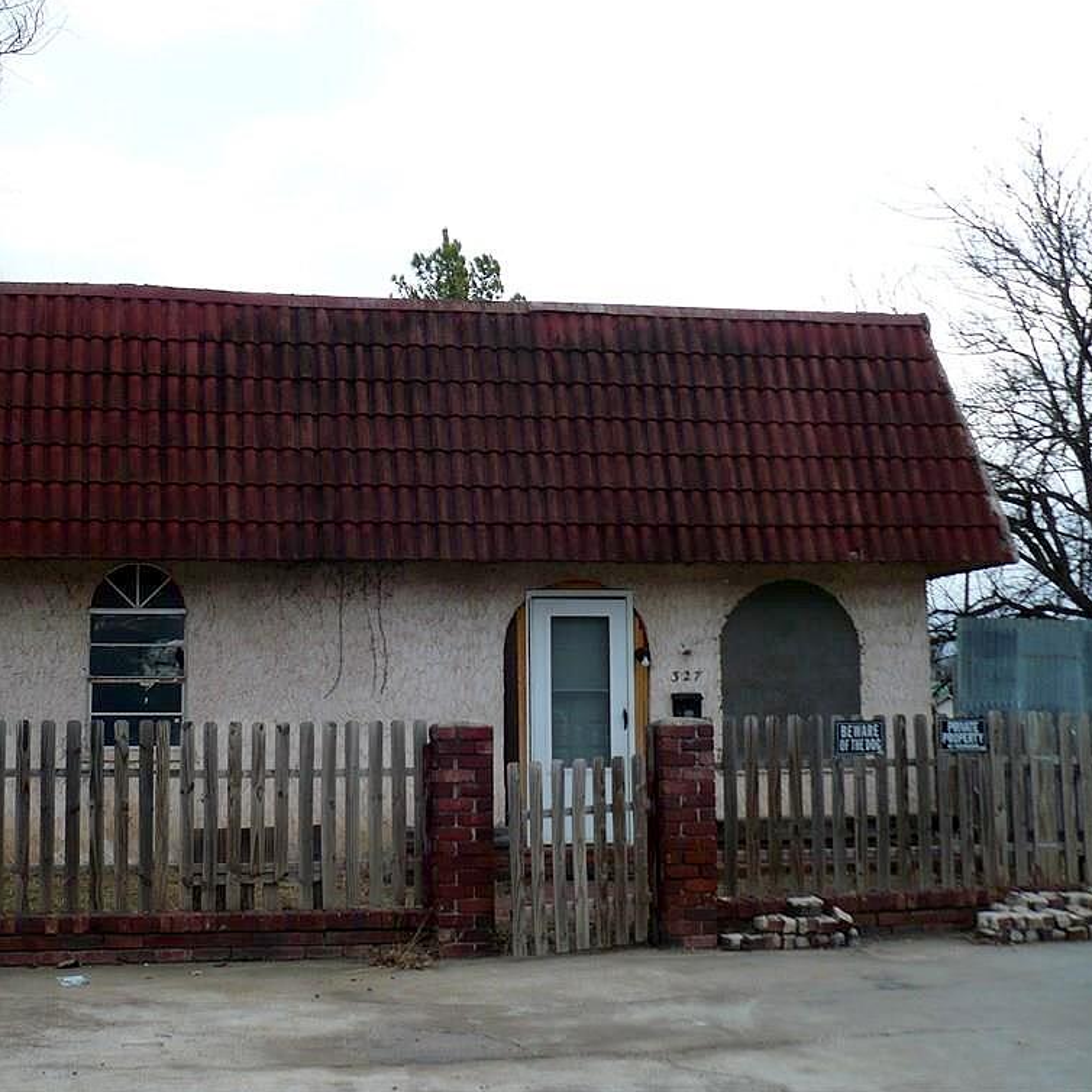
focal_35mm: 42
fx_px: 1499
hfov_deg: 39.7
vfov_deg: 40.0
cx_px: 392
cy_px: 539
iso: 100
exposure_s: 1/400
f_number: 2.8
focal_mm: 5.8
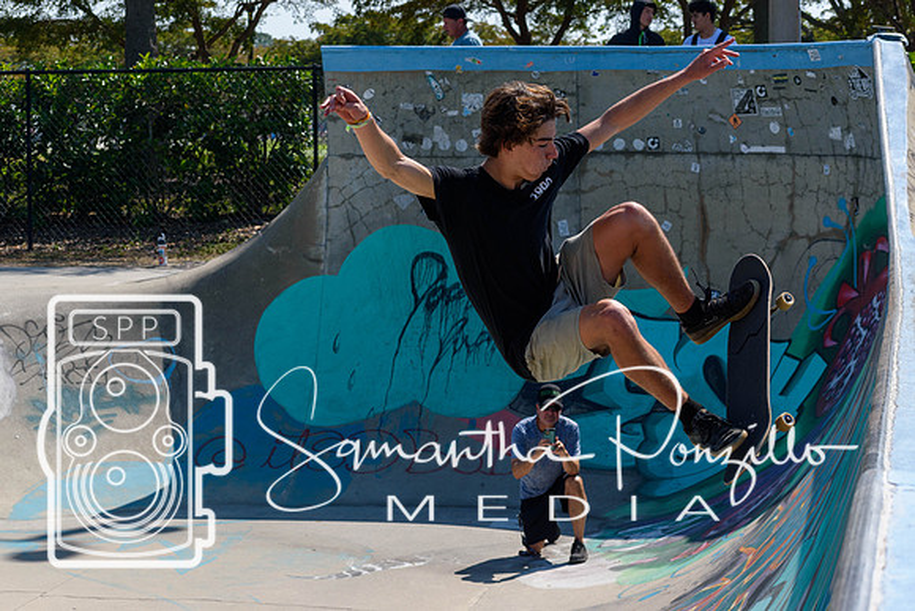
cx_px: 458
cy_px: 306
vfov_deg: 13.0
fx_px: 2669
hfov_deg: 19.5
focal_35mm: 105
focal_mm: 70
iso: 200
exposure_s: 1/800
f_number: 7.1
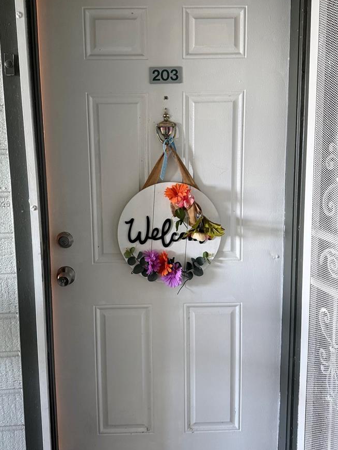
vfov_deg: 55.3
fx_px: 430
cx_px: 146
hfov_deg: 42.9
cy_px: 204
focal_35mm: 33
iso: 320
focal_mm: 6.76
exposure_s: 1/60
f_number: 1.78
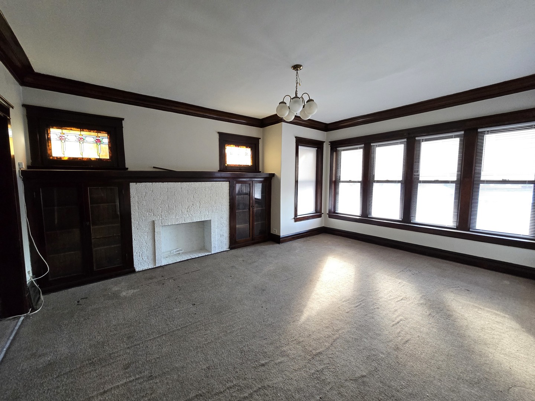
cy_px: 200
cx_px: 268
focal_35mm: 13
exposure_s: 1/60
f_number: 2.2
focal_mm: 2.2
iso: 500
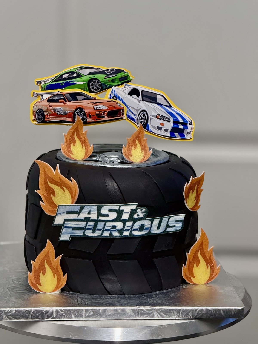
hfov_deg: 12.3
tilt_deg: -11.6
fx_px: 1193
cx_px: 129
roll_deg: -0.6
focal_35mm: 120
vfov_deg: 16.4
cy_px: 172
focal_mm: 15.66
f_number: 2.8
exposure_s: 1/60
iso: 250
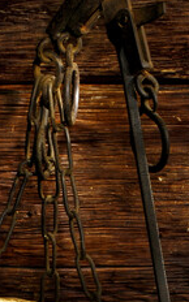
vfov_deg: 13.0
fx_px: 1302
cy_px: 329
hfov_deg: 8.3
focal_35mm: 158
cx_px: 38
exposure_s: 40.4
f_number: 22
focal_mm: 48
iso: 200
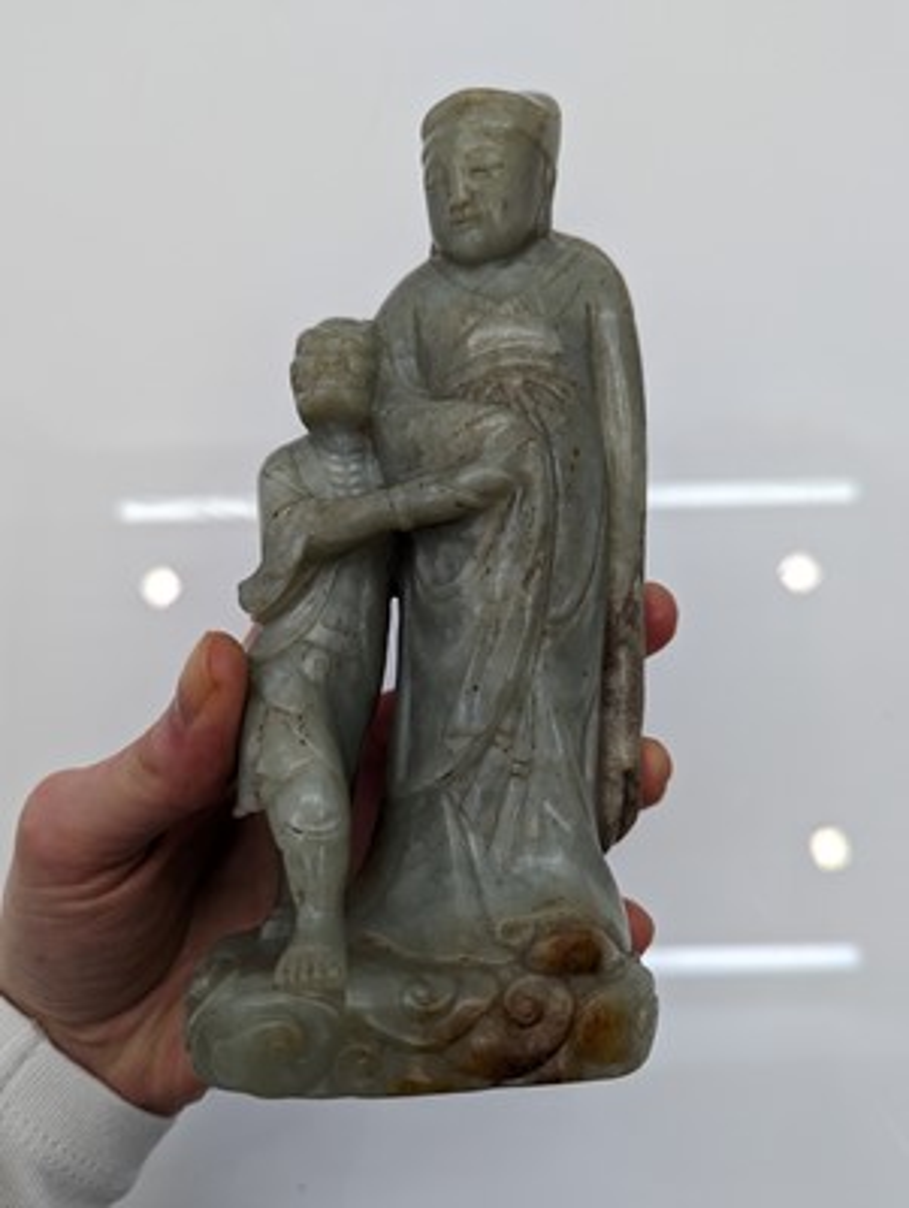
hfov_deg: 56.9
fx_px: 839
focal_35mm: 24
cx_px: 454
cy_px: 604
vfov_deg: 71.5
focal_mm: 6.81
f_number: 1.85
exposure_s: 1/160
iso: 74
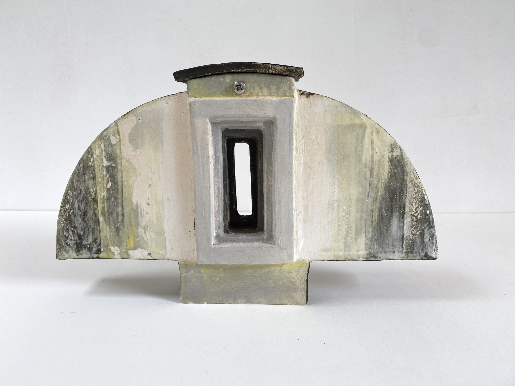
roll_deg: -1.1
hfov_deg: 67.3
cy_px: 193
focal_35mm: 26
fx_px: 387
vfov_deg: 53.1
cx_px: 258
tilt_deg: -10.3
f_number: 1.8
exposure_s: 1/275
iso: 32
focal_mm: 4.25
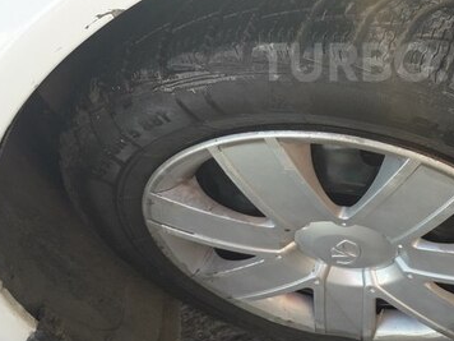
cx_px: 389
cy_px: 62
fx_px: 656
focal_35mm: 50
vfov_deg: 28.4
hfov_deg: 36.3
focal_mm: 3.6
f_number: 1.9
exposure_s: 1/278
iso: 40
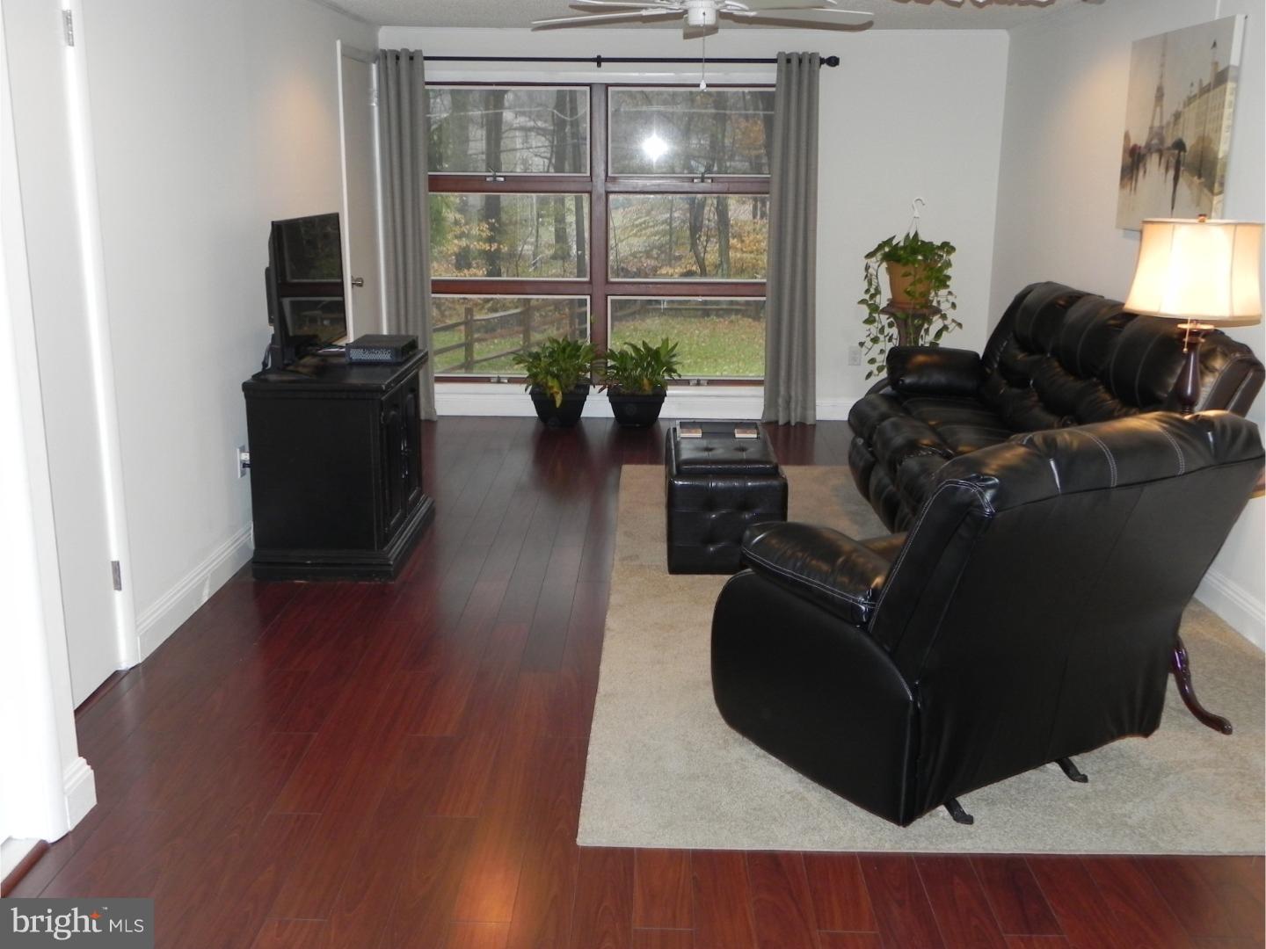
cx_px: 633
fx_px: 1207
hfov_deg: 55.4
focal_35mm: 33
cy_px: 474
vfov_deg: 42.9
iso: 225
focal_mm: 5.9
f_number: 2.8
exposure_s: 1/30
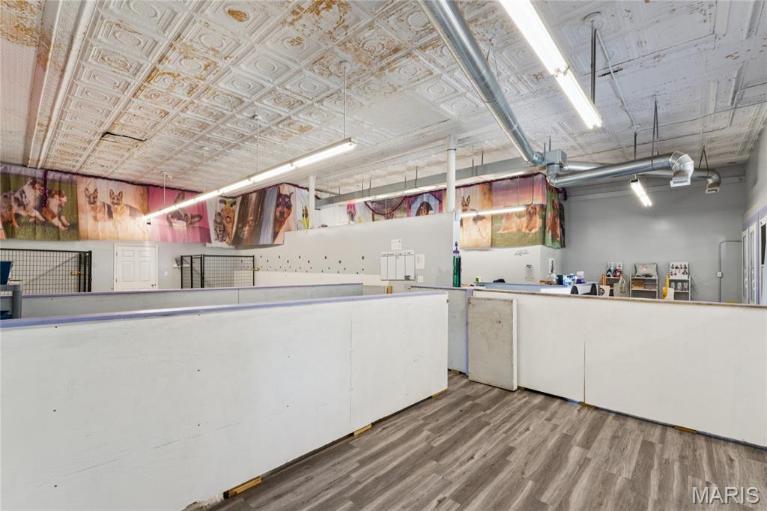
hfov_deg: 97.1
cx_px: 384
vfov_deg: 74.1
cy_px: 256
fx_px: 339
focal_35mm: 16
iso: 320
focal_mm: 15.9
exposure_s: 1/5
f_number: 13
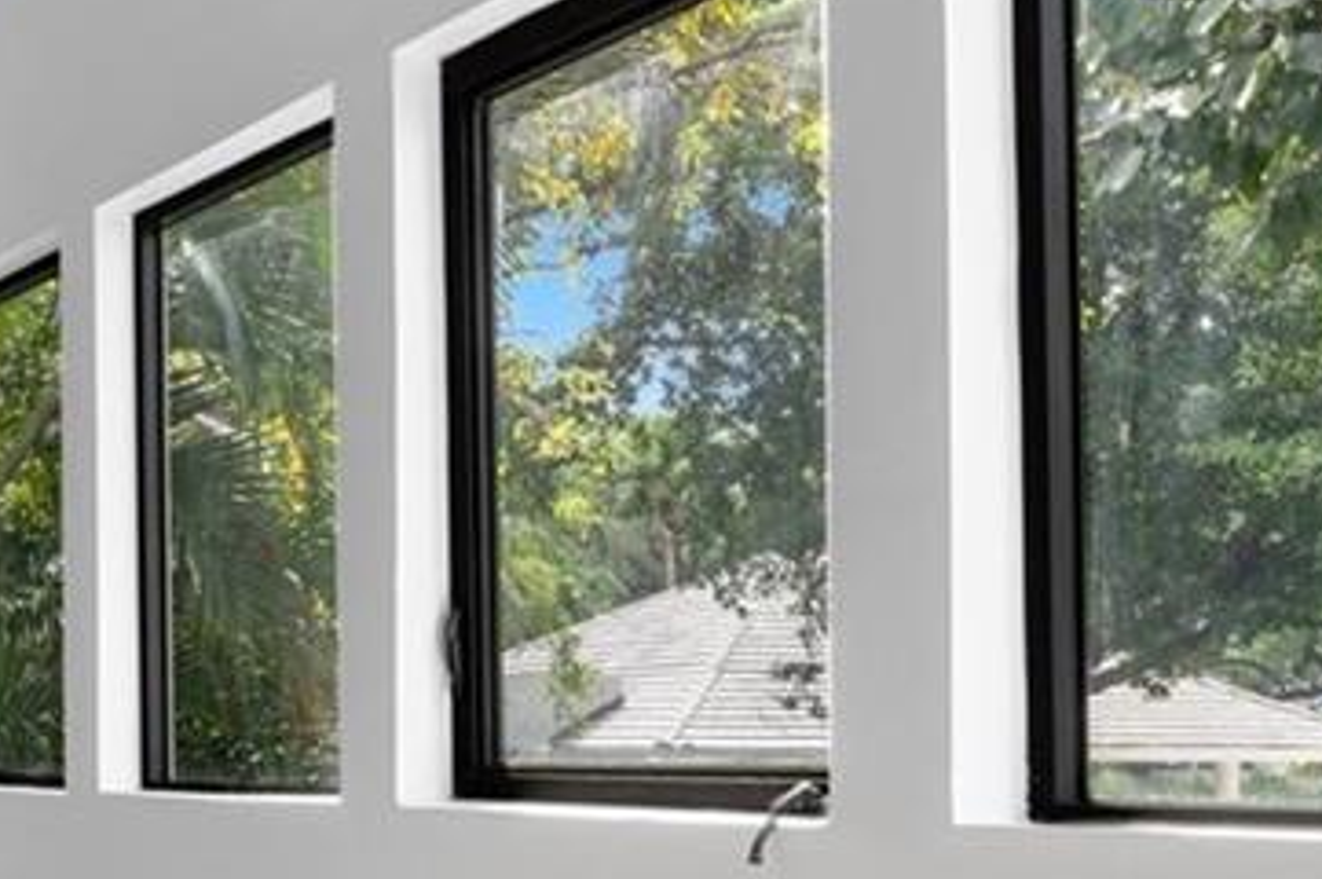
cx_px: 143
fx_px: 2605
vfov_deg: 18.9
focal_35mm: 71
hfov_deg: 27.5
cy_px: 754
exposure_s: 1/5
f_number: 8
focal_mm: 16
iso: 320
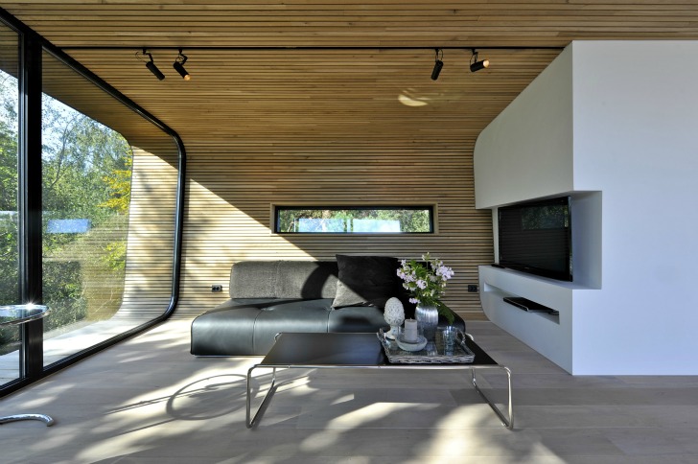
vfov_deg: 81.1
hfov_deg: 104.3
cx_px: 349
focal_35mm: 14
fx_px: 271
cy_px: 232
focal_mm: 14
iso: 200
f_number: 11
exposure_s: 1/40
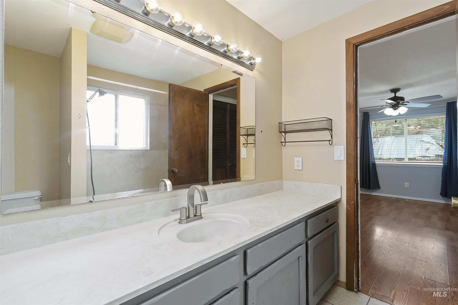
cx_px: 229
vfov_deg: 77.3
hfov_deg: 100.4
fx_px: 191
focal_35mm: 15
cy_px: 152
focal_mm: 10
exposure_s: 1/5
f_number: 6.3
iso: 320
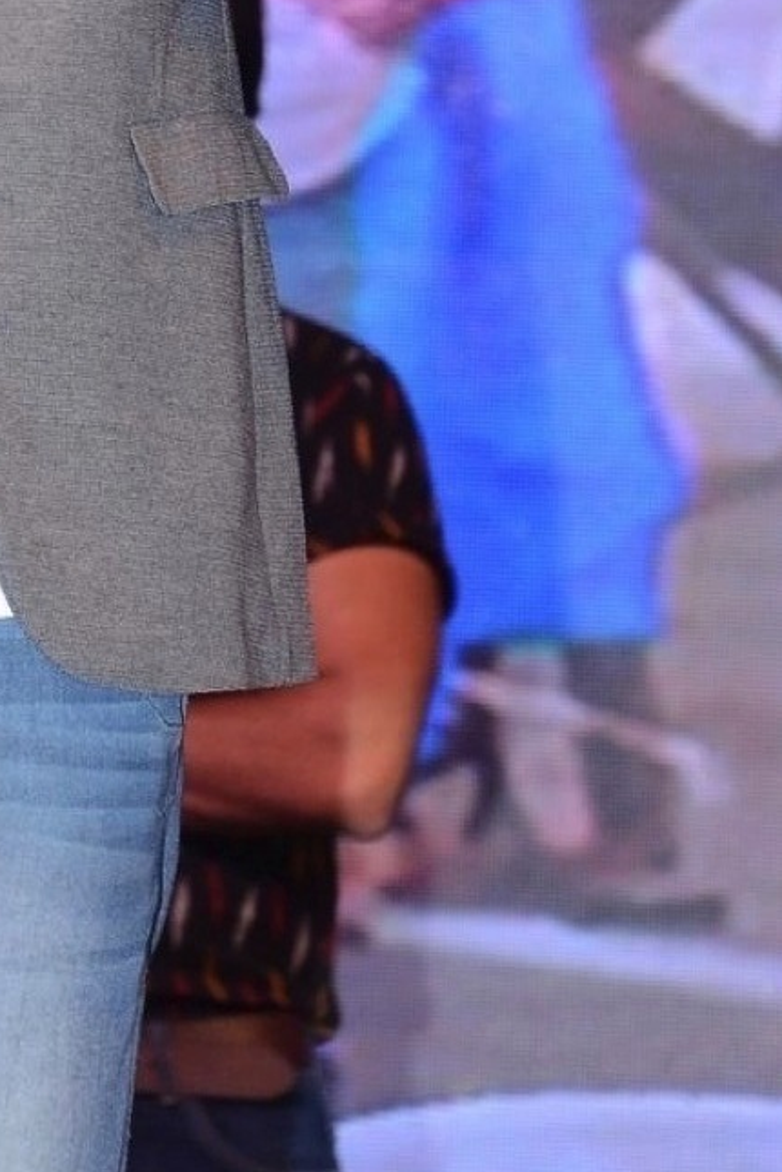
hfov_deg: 3.1
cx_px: -256
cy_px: -115
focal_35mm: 441
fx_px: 14381
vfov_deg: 4.7
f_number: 5.6
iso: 1000
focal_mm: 105
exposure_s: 1/125
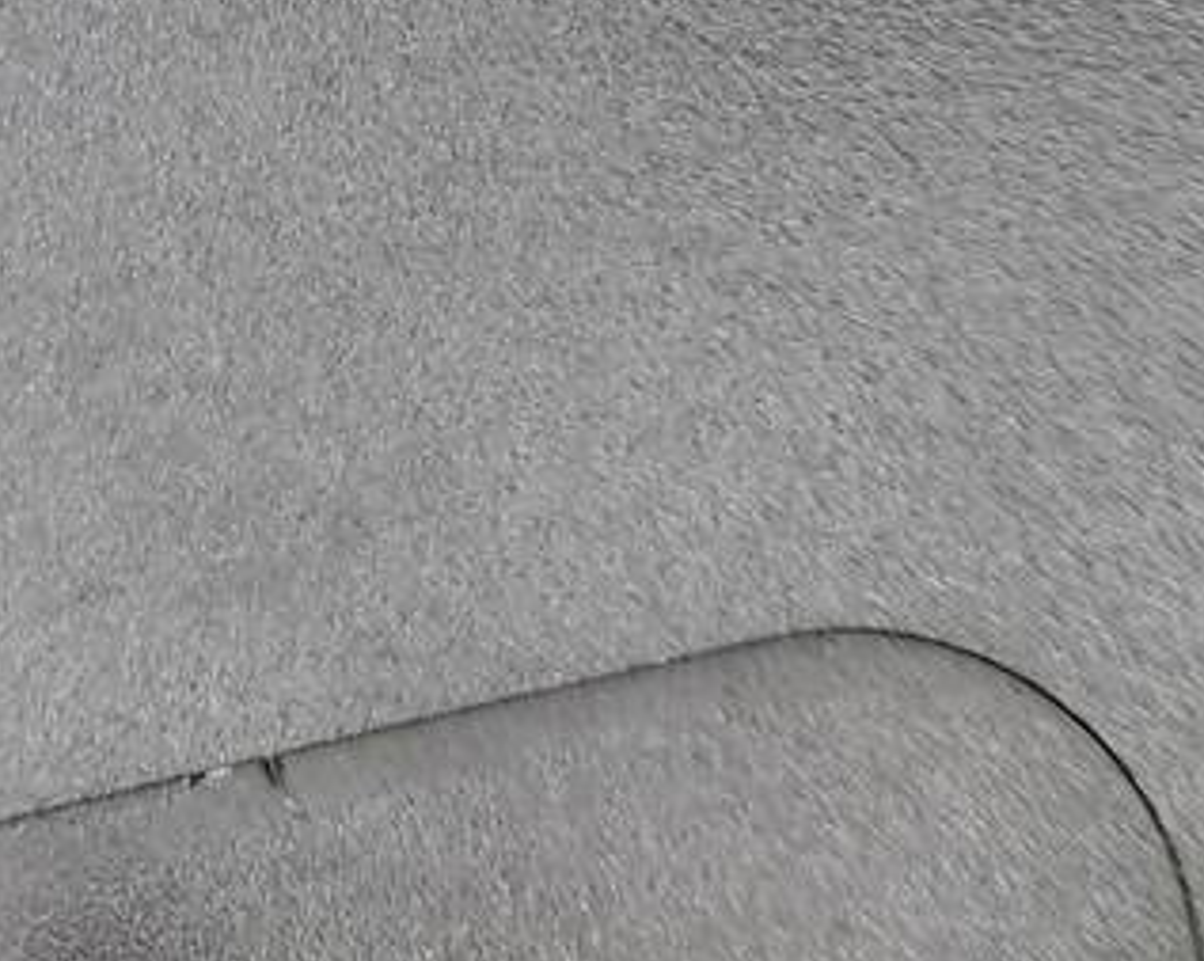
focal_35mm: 88
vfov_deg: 14.9
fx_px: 3133
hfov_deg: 21.8
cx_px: 585
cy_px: -828
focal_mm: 4.74
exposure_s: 1/33
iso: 122
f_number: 1.79
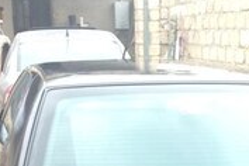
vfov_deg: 13.3
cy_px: 266
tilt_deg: -19.3
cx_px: 181
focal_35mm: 96
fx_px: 664
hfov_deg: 21.1
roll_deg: +2.4
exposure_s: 1/40
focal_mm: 4.12
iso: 50
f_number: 2.4
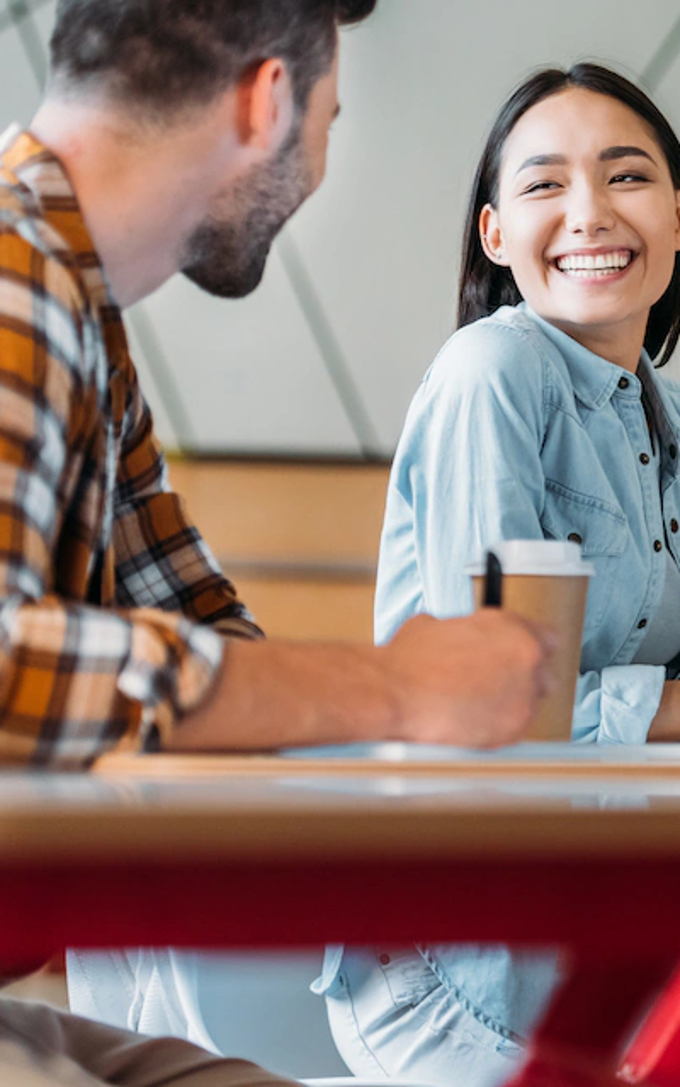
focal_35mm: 149
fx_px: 4418
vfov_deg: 14.0
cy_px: 490
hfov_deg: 8.7
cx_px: 855
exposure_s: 1/250
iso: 1000
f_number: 2.8
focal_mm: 78
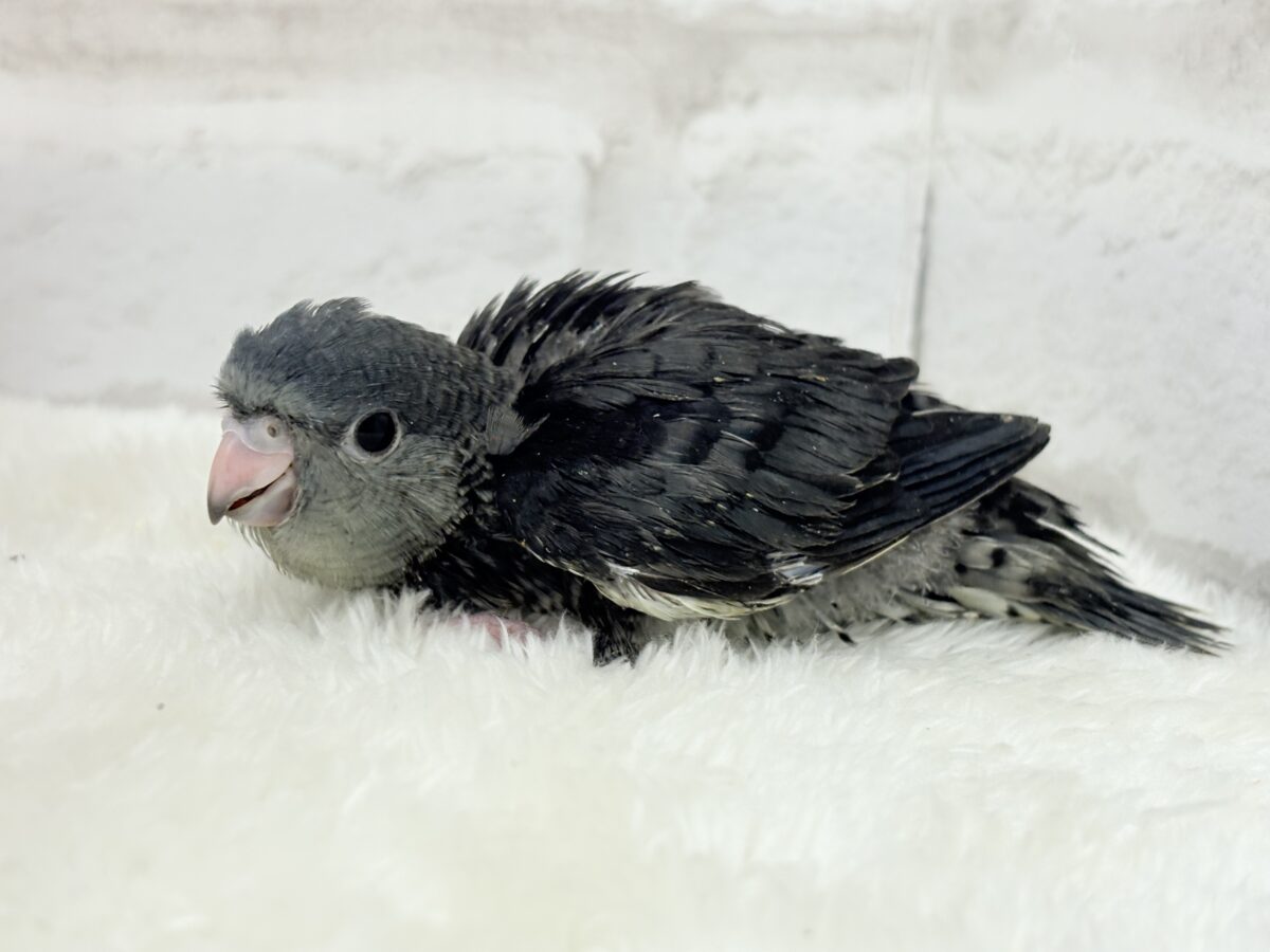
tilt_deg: -10.5
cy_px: 476
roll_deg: -3.1
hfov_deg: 36.8
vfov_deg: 28.0
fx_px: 1908
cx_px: 635
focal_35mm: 52
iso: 100
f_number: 1.6
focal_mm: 5.96
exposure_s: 1/100
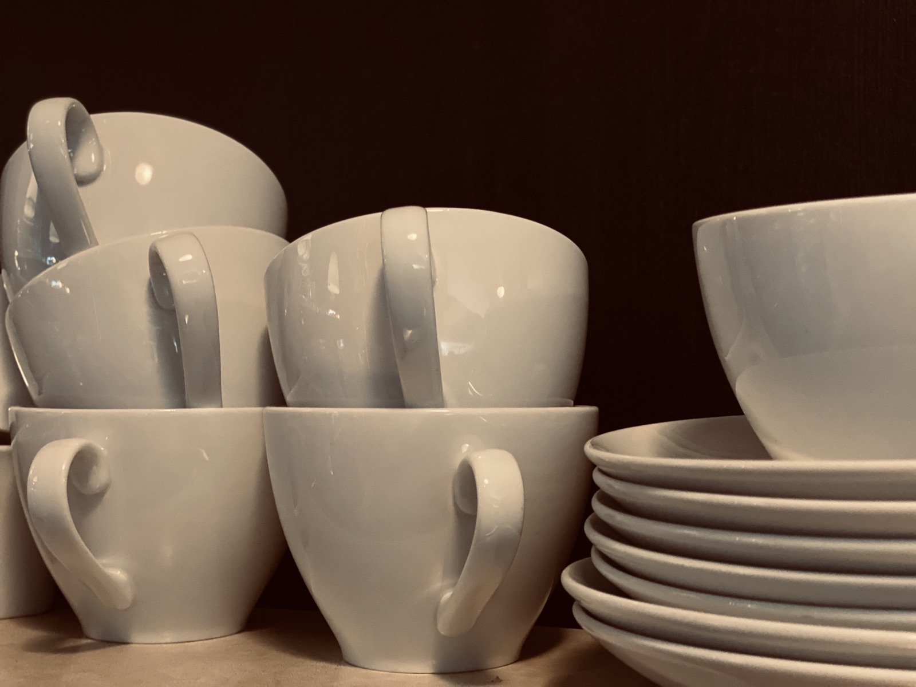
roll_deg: -1.3
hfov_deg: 36.8
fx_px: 1376
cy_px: 344
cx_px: 458
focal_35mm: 52
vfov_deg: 28.0
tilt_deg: +3.6
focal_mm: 6
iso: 400
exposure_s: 1/37
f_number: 2
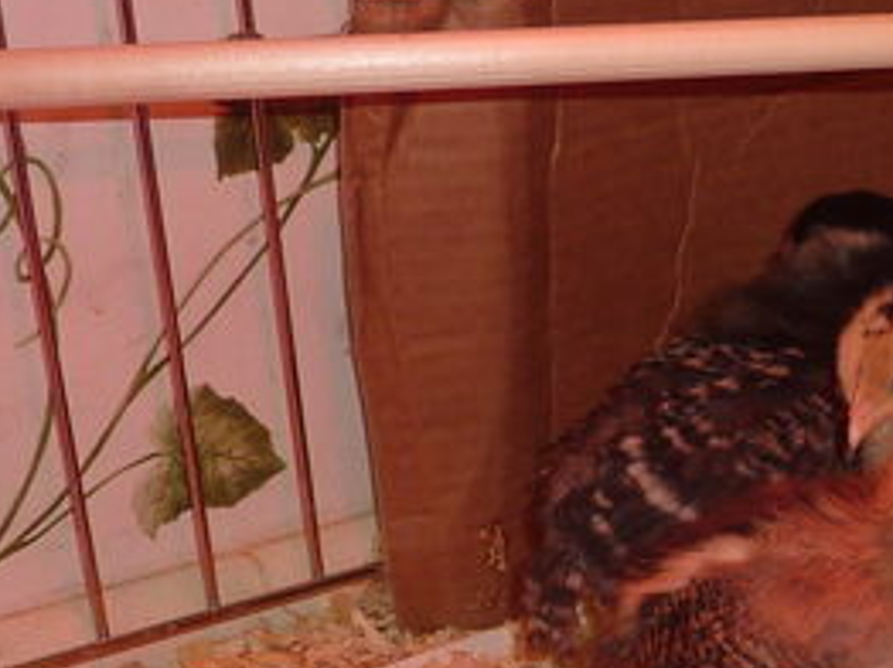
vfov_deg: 16.8
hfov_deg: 20.6
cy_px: 639
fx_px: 2217
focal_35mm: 86
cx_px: 1193
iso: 100
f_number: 3.3
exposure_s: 1/30
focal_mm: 4.1
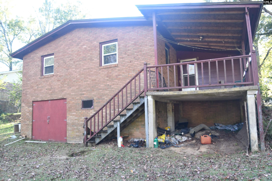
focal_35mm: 27
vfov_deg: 47.9
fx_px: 204
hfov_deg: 67.4
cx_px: 136
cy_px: 90
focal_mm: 18
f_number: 4.2
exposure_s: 1/250
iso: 800
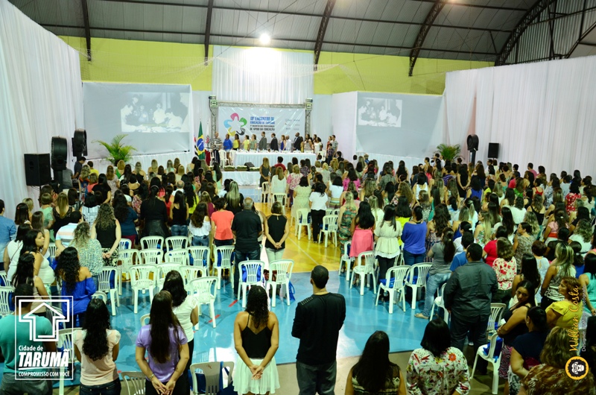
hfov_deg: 57.3
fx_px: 545
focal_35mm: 33
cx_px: 298
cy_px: 198
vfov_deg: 39.8
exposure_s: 1/10
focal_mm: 22
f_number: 4
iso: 640
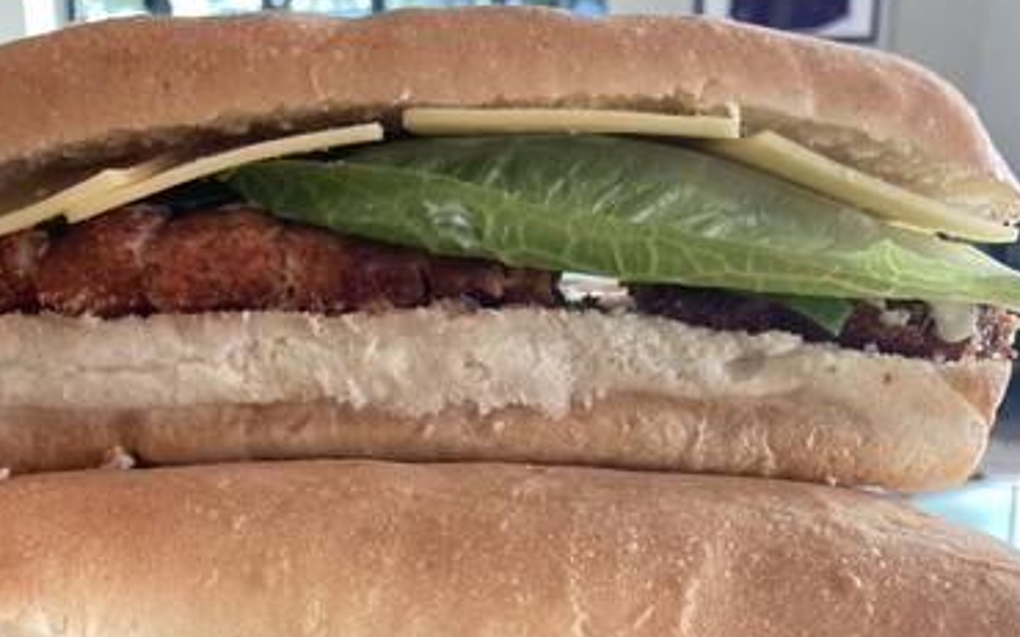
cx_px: 386
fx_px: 1306
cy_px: 480
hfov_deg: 42.4
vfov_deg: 27.0
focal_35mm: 47
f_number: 1.8
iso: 40
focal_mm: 3.99
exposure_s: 1/100
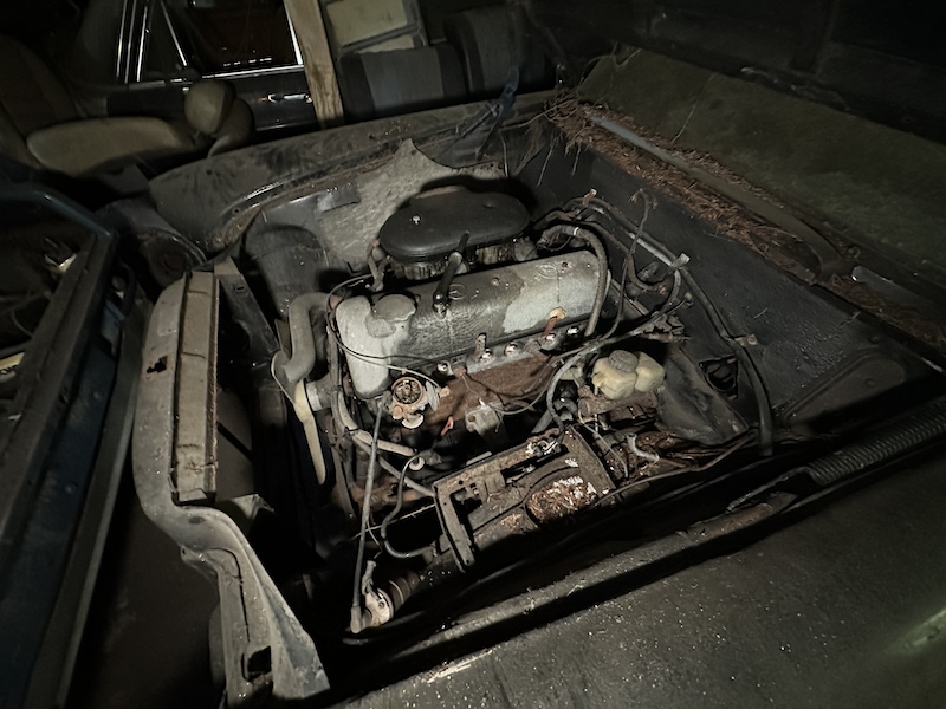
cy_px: 354
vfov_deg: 85.7
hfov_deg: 102.1
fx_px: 383
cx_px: 473
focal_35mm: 14
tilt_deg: -48.9
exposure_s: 1/30
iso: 2000
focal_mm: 2.22
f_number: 2.2
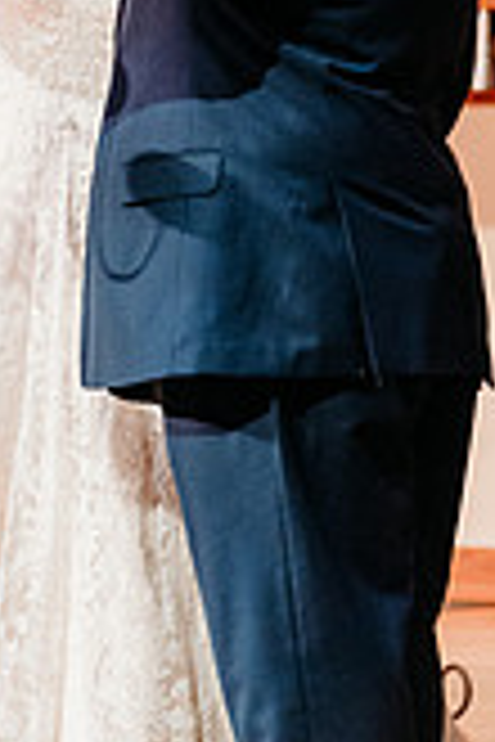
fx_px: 5610
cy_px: -148
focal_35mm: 272
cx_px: 45
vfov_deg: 7.5
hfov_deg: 5.0
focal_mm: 100
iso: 5000
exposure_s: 1/125
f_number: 4
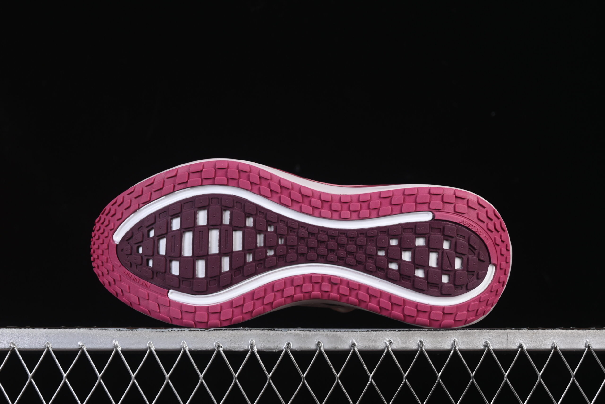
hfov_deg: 27.0
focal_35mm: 75
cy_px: 202
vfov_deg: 18.2
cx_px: 302
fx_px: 1260
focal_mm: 50
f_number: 8
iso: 160
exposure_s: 1/80
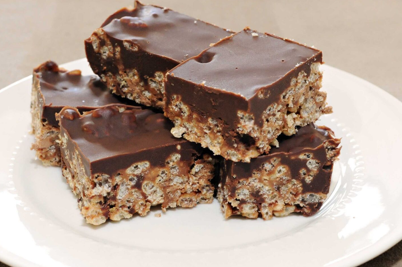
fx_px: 903
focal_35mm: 81
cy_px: 151
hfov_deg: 25.1
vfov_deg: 16.8
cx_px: 183
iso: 1100
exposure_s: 1/20
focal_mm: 30
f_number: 6.3
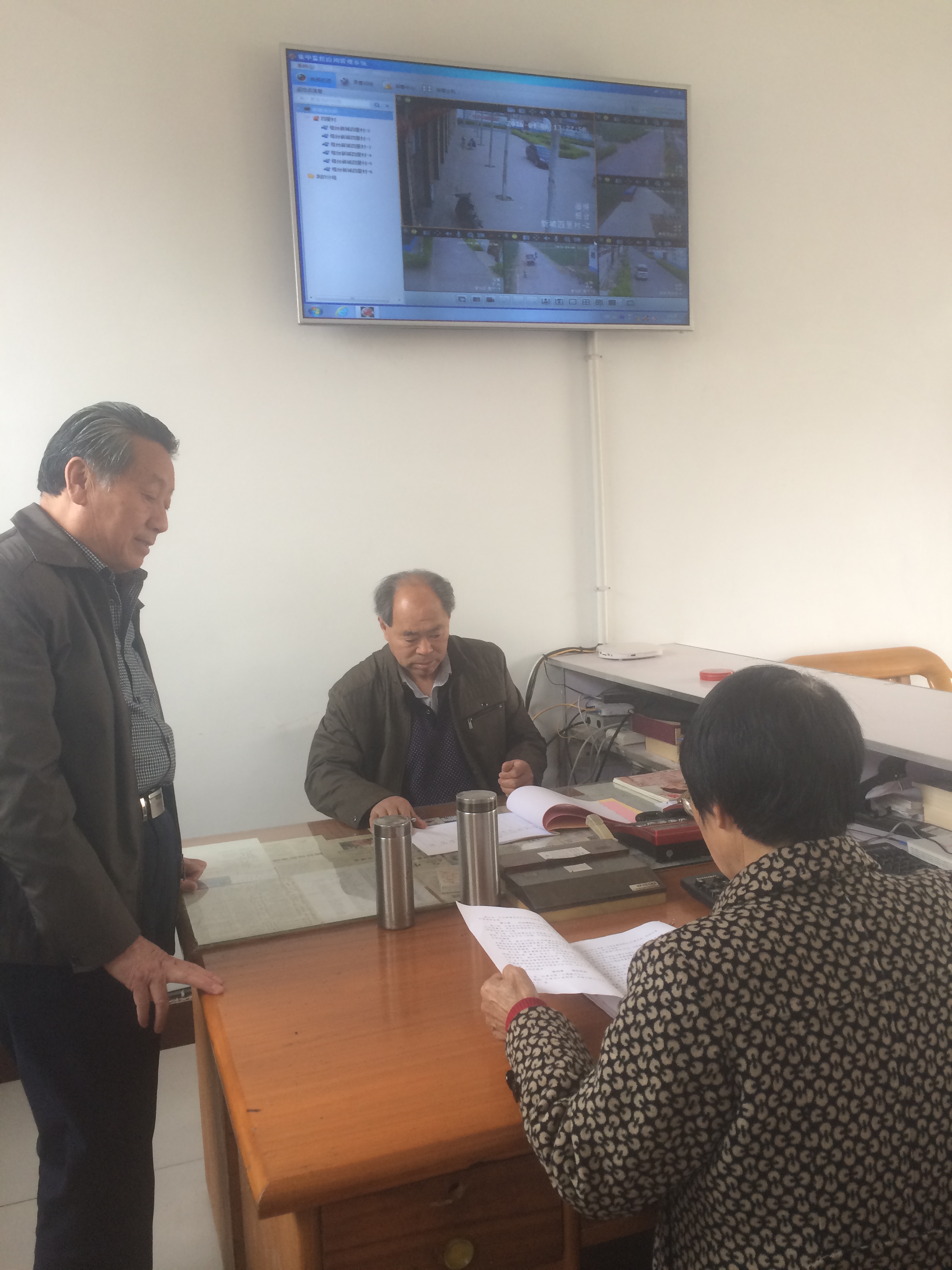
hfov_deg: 48.2
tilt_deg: -7.9
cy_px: 635
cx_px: 476
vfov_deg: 61.7
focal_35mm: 29
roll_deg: +2.8
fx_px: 1063
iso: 32
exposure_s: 1/33
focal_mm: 4.15
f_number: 2.2
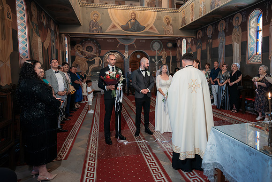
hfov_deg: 76.2
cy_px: 83
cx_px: 148
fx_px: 173
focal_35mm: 23
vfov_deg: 55.3
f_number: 2.8
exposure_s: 1/200
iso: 3200
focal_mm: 21
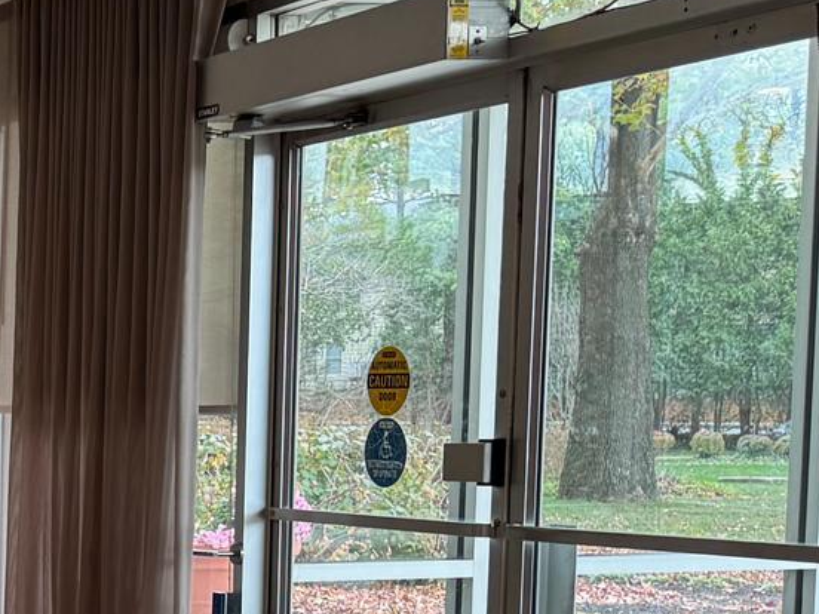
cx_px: -604
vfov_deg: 16.2
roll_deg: +0.7
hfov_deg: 18.0
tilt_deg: -5.4
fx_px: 2106
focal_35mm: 89
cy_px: 624
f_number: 1.78
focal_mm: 6.76
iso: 100
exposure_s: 1/120
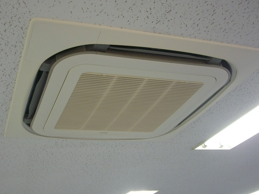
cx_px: 114
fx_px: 352
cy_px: 95
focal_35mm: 47
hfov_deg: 40.4
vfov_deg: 30.9
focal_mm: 6.2
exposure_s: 1/60
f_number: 2.8
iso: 200
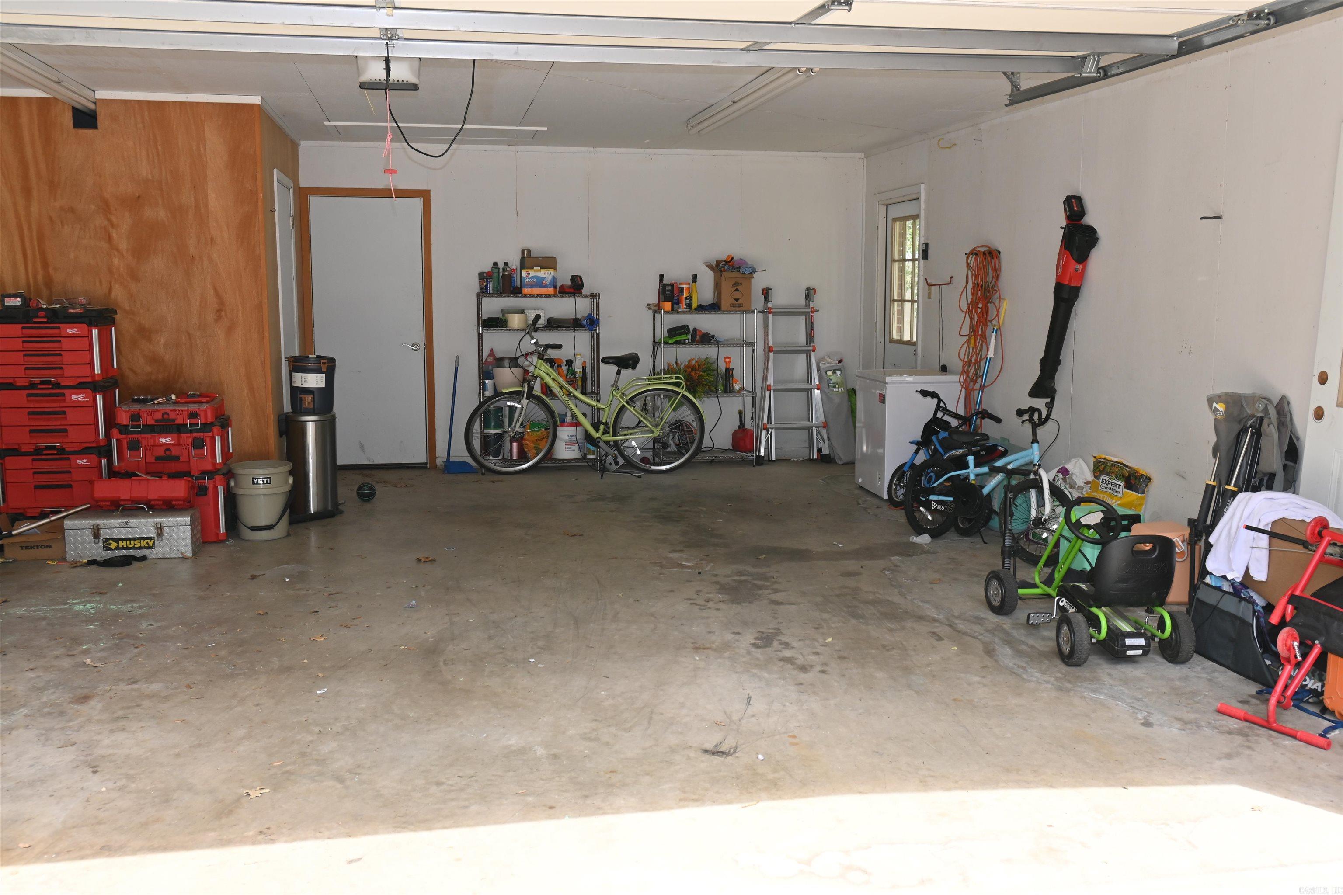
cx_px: 672
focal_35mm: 32
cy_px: 448
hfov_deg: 58.3
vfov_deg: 40.8
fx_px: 1203
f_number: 5.6
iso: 125
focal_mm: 21.5
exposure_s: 1/125
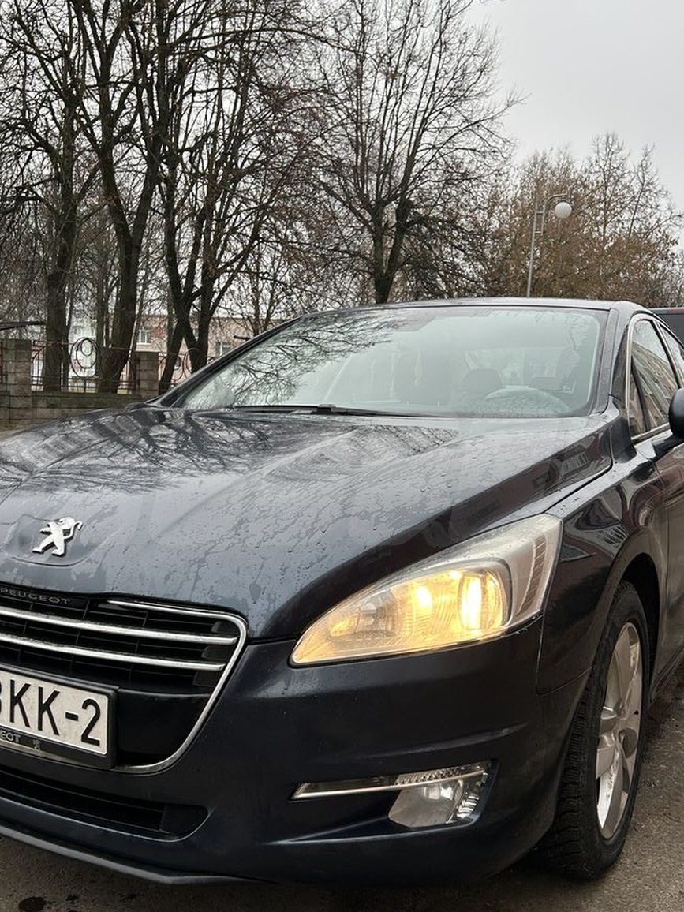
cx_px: 290
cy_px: 460
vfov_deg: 51.4
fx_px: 948
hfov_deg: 39.6
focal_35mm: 36
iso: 50
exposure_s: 1/401
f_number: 1.5
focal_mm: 5.7
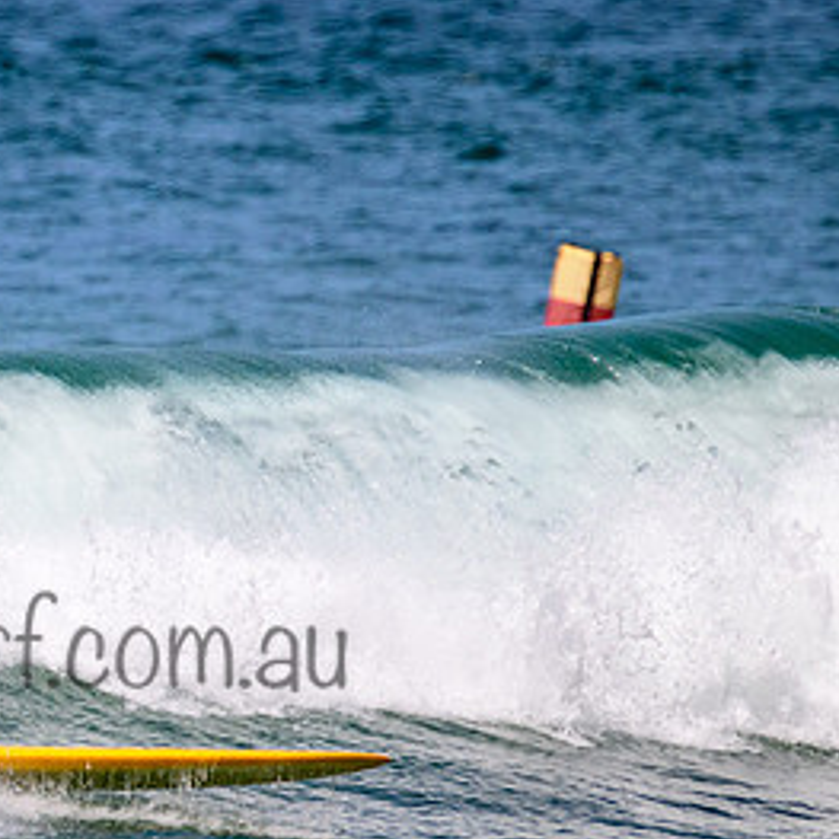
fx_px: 56022
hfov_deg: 0.9
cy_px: 494
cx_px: -192
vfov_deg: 0.9
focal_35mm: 2043
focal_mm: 800
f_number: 11
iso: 900
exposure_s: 1/2000
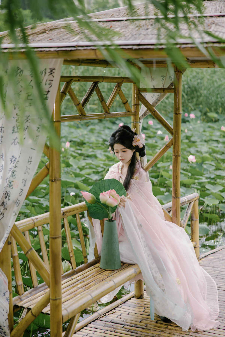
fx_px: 647
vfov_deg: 29.2
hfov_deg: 19.7
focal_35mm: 69
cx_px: 112
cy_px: 168
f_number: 2.8
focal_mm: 70
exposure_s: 1/160
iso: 100
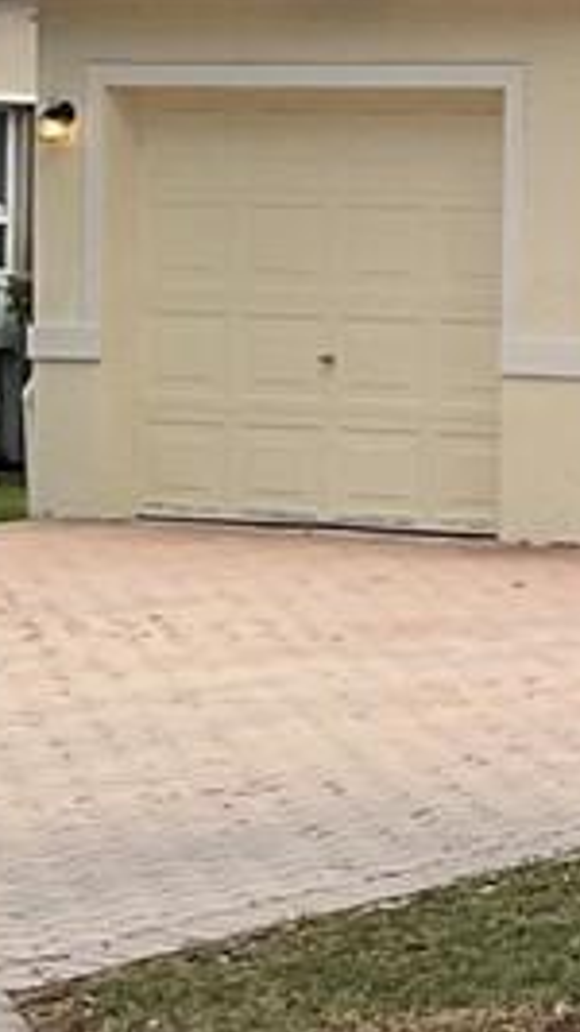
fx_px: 5172
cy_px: 394
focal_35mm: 189
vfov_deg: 11.4
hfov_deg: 6.3
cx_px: 1121
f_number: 1.8
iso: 16
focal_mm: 3
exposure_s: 1/556
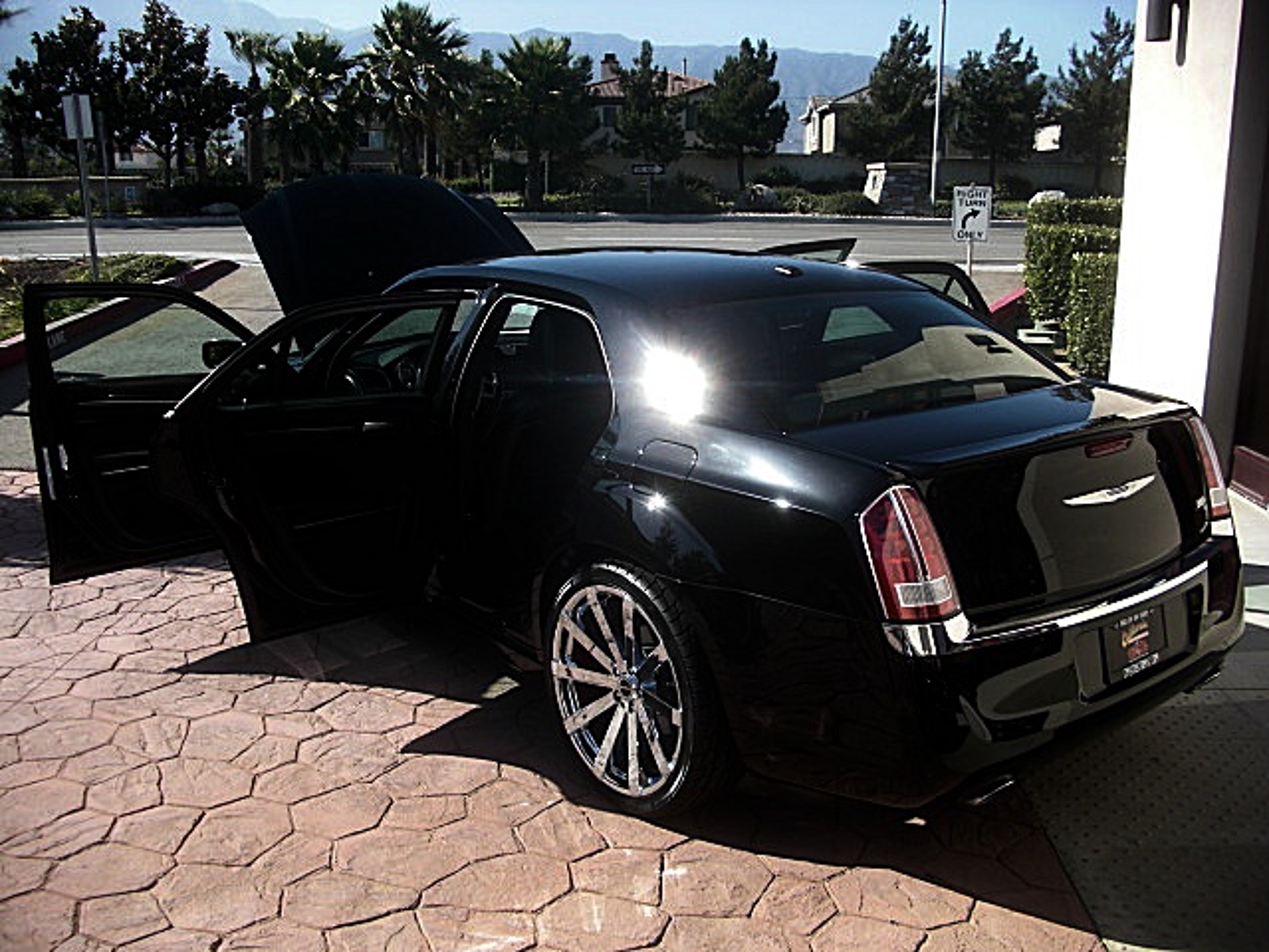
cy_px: 476
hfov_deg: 51.4
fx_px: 1320
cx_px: 634
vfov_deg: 39.7
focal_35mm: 36
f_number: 2.8
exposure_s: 1/500
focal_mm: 6.3
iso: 50
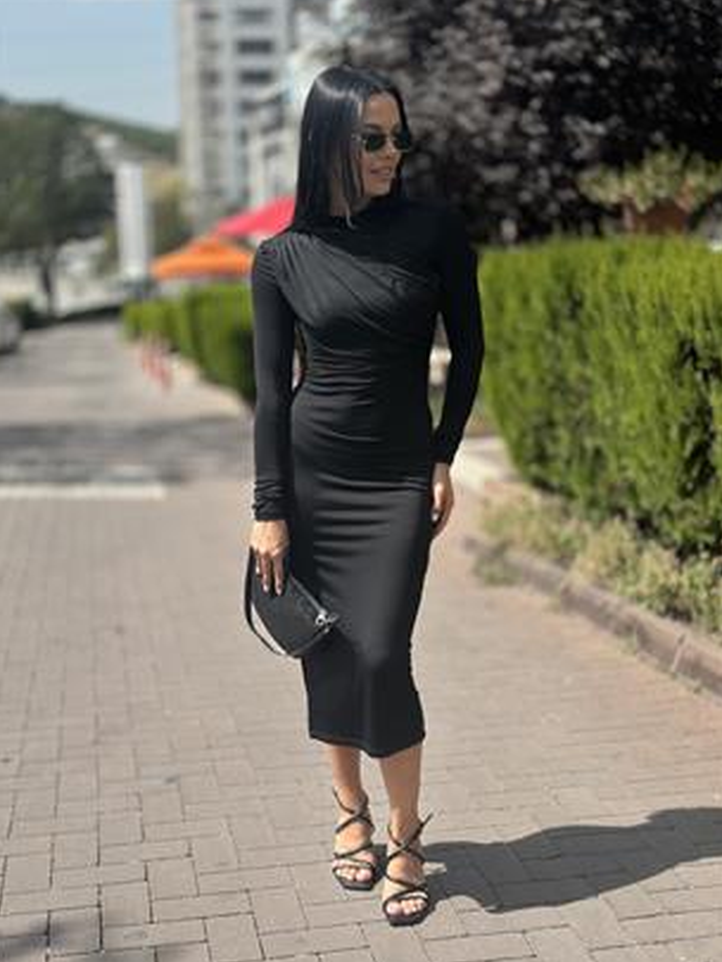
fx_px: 1362
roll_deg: +0.5
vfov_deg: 38.9
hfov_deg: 29.7
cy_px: 479
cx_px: 359
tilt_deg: -12.5
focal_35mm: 49
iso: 100
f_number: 1.78
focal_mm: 6.86
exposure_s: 1/8929
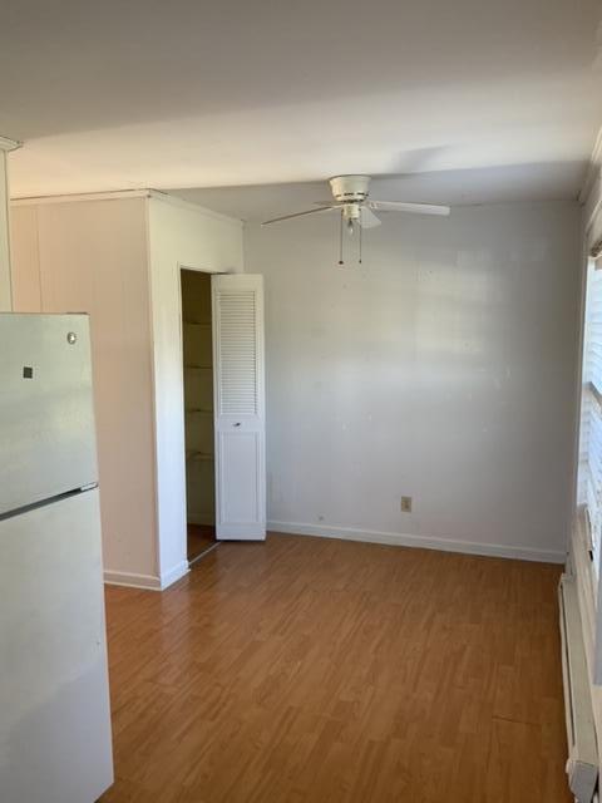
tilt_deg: -6.1
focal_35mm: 29
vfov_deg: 61.7
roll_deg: -0.8
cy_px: 402
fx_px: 672
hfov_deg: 48.2
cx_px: 301
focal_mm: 3
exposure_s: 1/60
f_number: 1.8
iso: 125
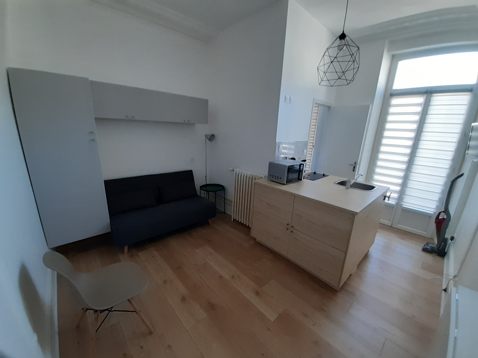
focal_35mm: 13
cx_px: 239
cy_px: 179
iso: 125
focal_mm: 1.13
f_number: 2.2
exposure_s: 1/50
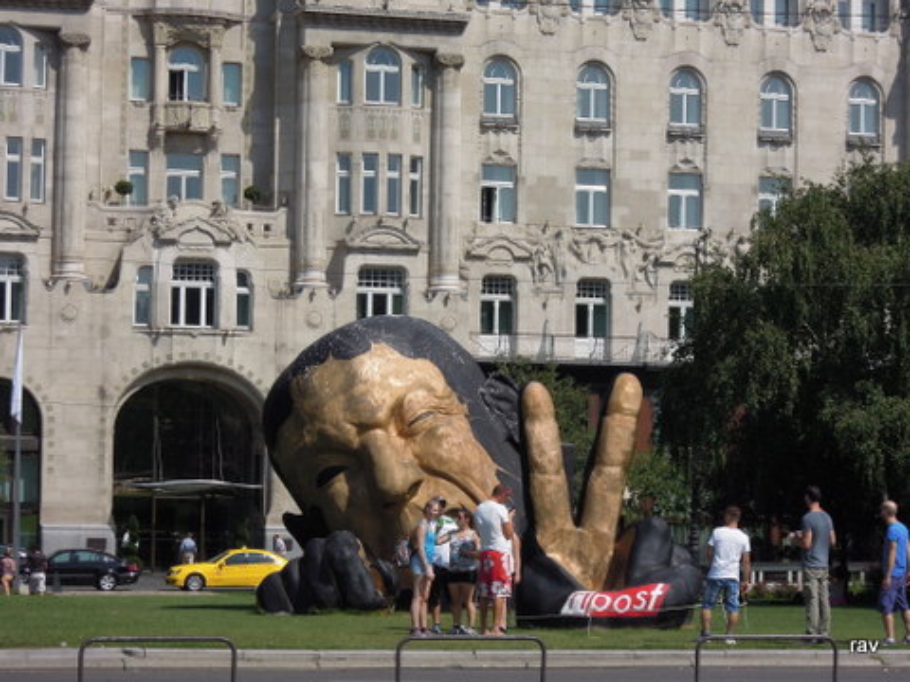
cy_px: 341
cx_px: 455
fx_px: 2629
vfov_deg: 14.8
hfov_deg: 19.6
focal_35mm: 100
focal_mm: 17.9
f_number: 5.5
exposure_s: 1/800
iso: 160
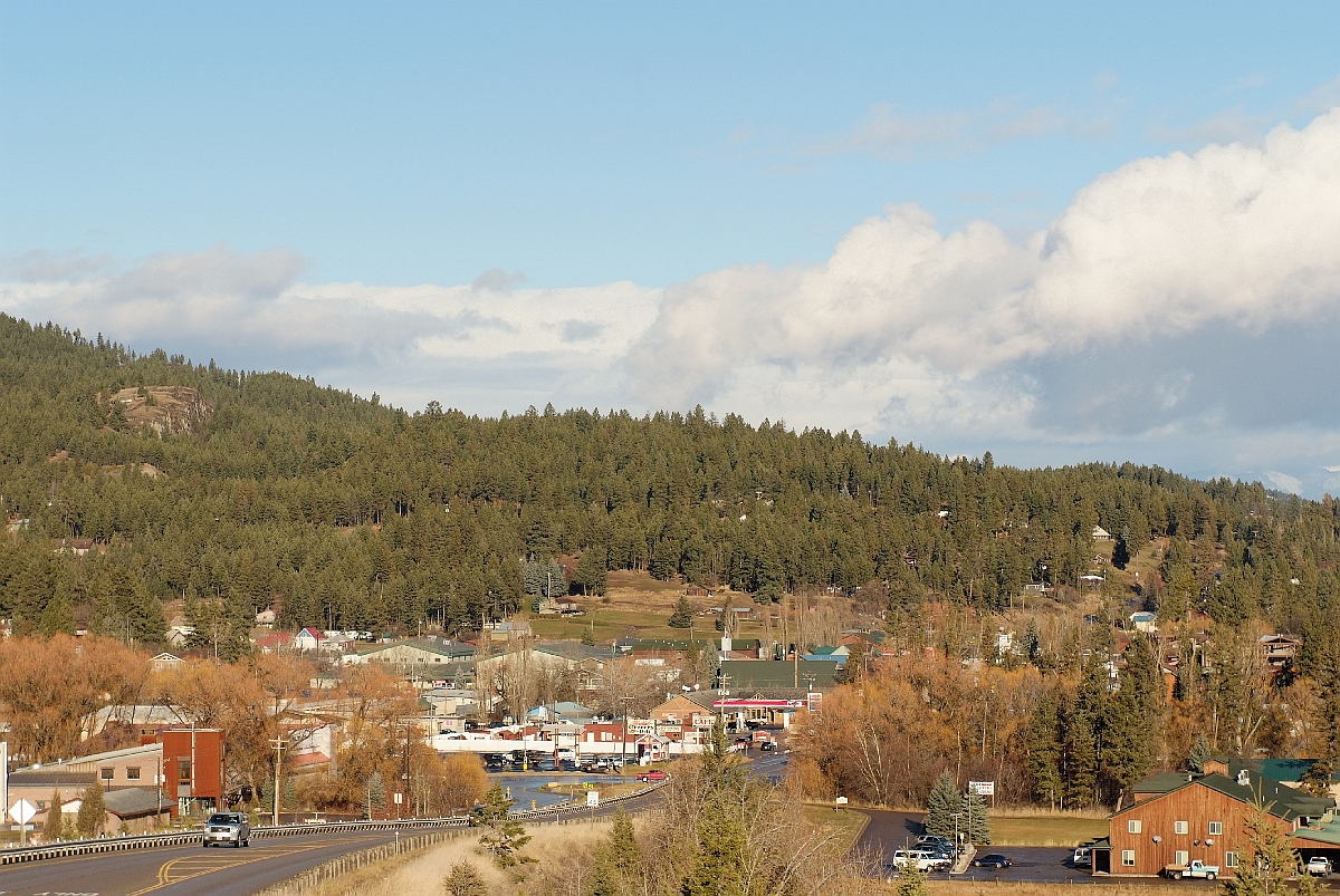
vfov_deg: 13.9
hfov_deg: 20.6
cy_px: 448
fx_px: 3689
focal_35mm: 99
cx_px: 670
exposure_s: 1/750
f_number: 6.3
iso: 200
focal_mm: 66
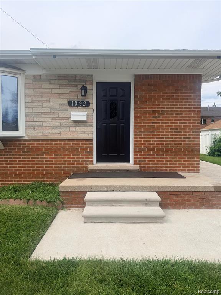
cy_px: 148
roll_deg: -0.1
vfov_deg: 71.6
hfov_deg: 56.8
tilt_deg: -3.6
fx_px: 204
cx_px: 110
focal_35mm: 24
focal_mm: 6.76
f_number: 1.78
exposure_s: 1/3021
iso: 80
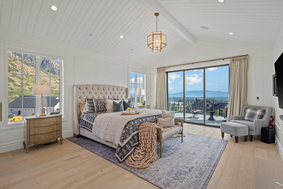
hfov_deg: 95.0
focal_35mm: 16
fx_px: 130
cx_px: 142
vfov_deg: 72.1
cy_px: 94
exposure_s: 1/8
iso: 500
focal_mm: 16.5
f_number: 8
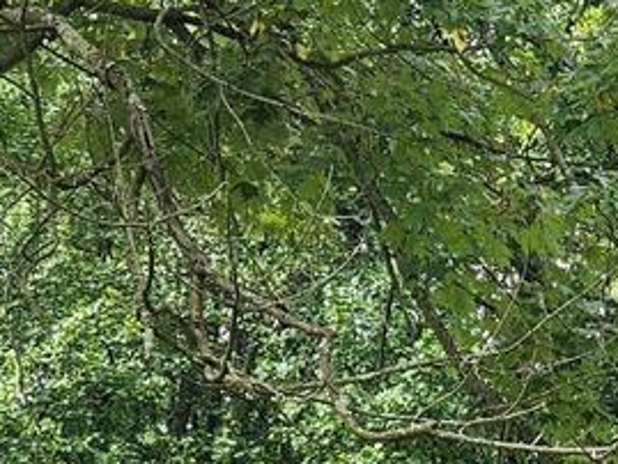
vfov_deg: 11.2
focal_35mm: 123
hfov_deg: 15.2
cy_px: 850
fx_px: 2197
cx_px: 816
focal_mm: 5.4
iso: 25
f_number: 1.8
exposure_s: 1/232
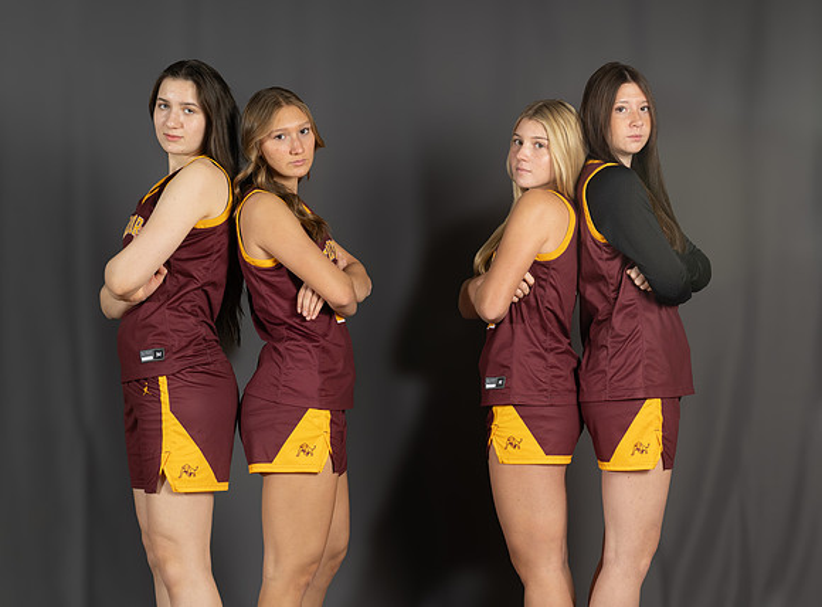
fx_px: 2304
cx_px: 561
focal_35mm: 98
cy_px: 279
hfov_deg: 20.1
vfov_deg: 15.0
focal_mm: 70
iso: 200
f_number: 8
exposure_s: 1/200
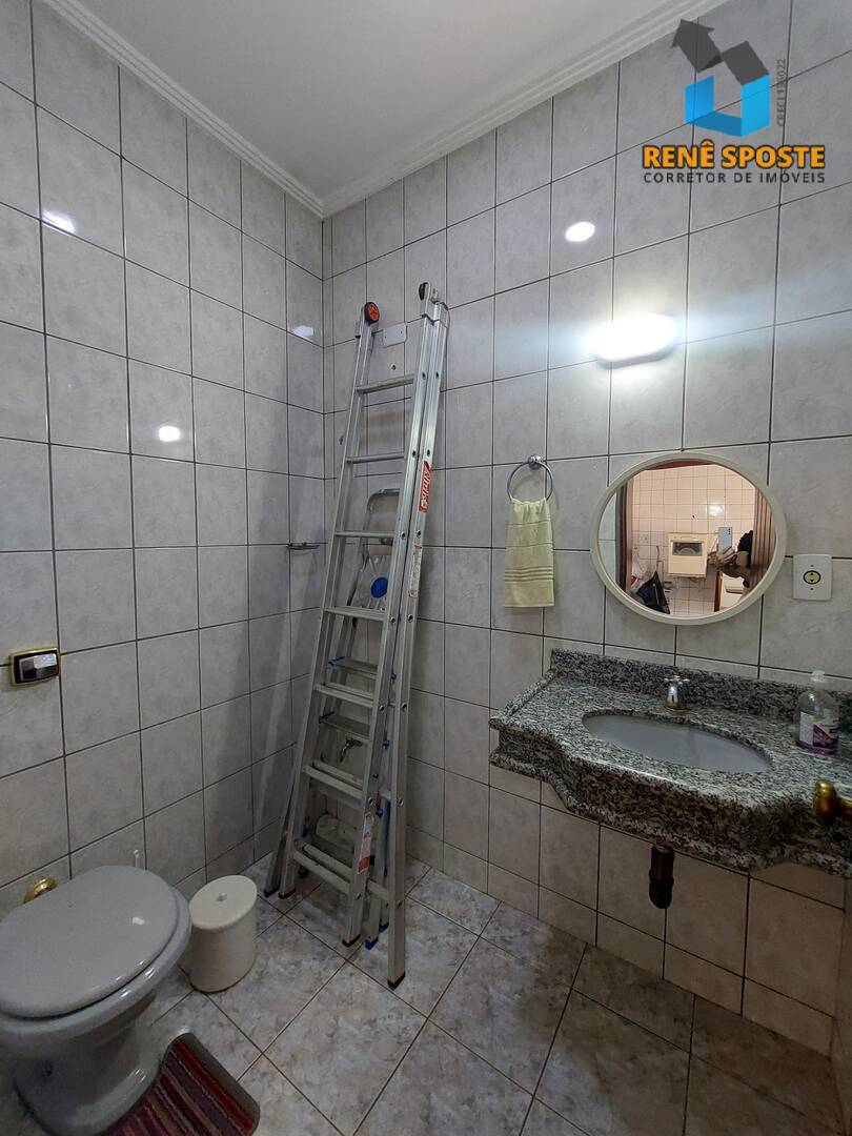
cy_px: 568
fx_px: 427
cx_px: 426
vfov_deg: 106.2
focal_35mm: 13
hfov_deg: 89.9
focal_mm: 1.74
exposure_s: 1/60
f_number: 2.2
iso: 320
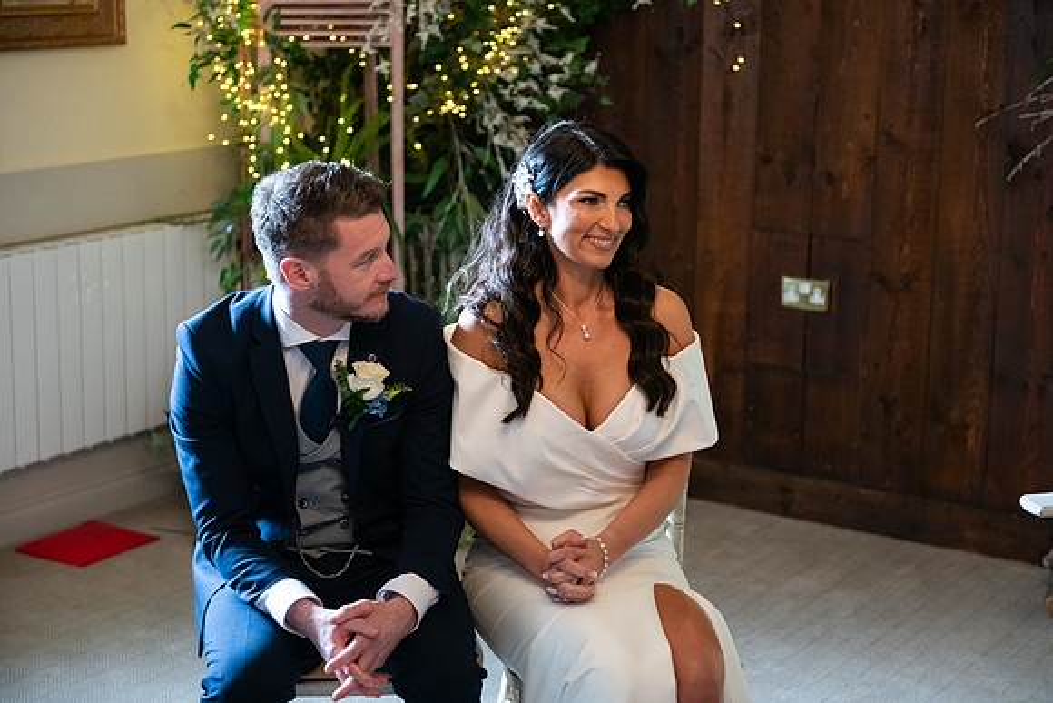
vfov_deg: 20.6
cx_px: 526
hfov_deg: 30.5
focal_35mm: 66
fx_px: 1931
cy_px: 352
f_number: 3.5
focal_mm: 66
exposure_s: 1/160
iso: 1250
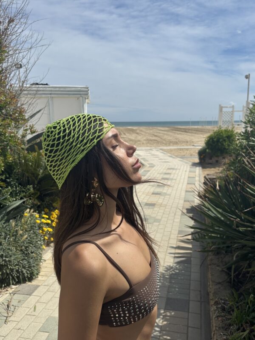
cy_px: 170
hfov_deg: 53.1
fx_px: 255
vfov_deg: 67.3
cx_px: 128
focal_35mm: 26
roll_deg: -0.6
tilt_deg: -8.2
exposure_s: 1/5348
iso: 50
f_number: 1.6
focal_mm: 5.96
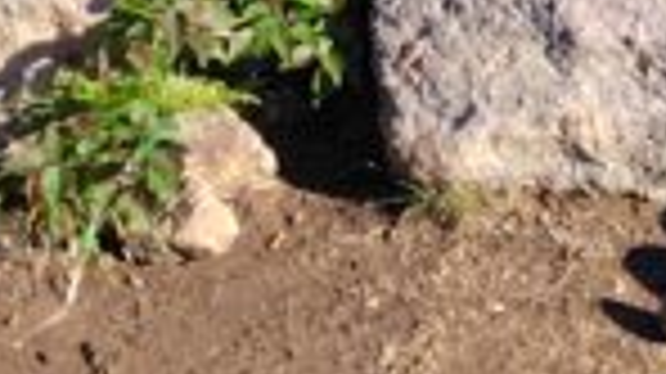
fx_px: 3053
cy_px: -622
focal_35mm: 173
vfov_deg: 6.5
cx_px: 729
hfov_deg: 12.2
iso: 50
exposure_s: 1/1052
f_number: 1.9
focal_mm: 5.6
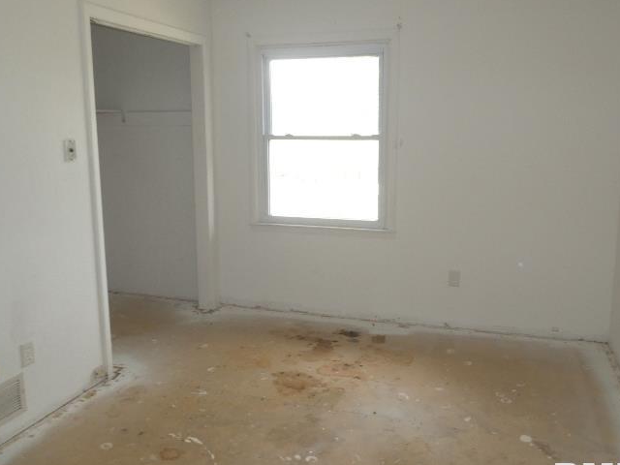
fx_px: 537
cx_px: 315
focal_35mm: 30
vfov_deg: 46.8
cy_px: 222
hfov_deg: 60.0
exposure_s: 1/60
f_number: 3.3
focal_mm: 4.3
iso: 200
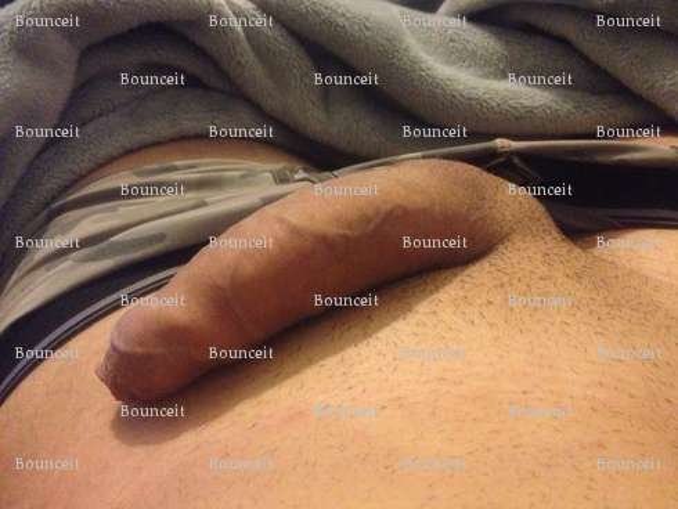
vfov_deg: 40.7
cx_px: 339
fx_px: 686
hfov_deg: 52.6
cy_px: 254
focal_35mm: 35
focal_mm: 4.28
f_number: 2.4
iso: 800
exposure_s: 1/15
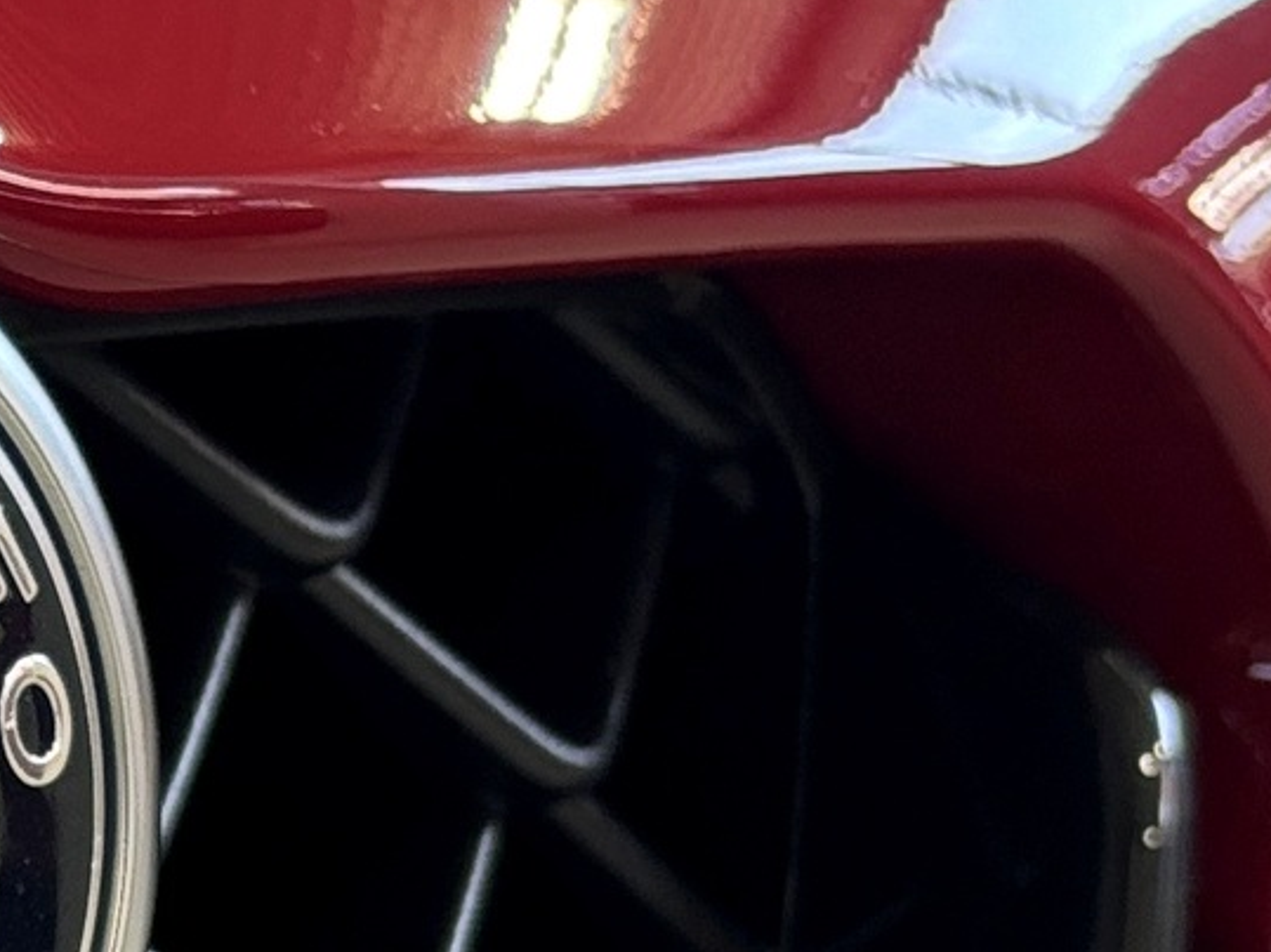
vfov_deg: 10.6
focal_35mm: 139
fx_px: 5103
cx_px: -634
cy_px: 822
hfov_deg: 13.4
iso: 125
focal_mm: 5.96
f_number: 1.6
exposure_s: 1/99
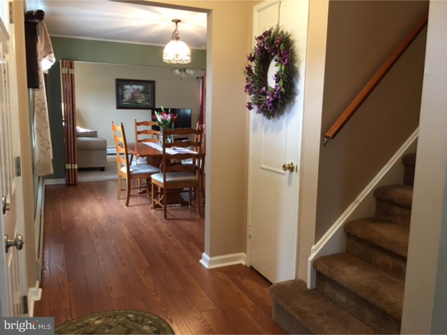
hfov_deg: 61.7
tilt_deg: -7.5
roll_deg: -0.6
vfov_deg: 48.2
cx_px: 224
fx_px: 374
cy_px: 168
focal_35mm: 29
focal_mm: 4.15
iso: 64
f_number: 2.2
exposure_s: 1/15
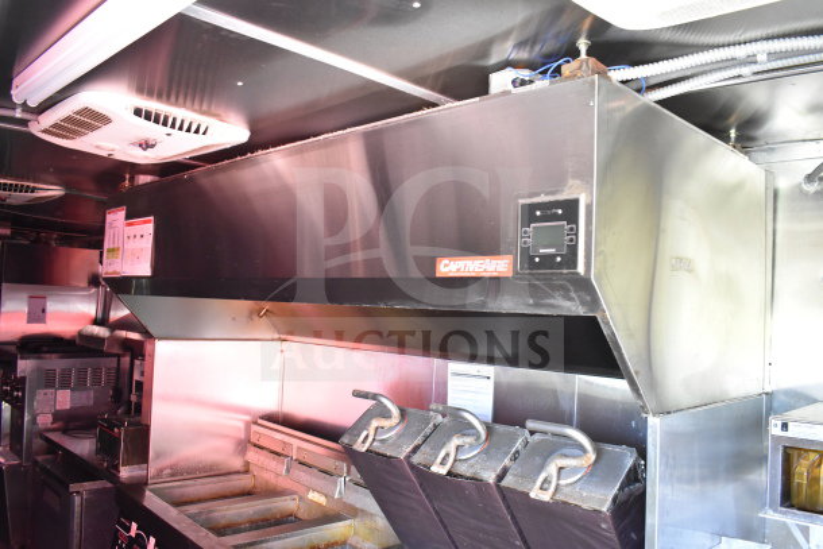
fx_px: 617
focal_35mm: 27
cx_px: 412
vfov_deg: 48.0
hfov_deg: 67.4
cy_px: 274
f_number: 3.5
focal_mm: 18
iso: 2800
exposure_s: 1/30
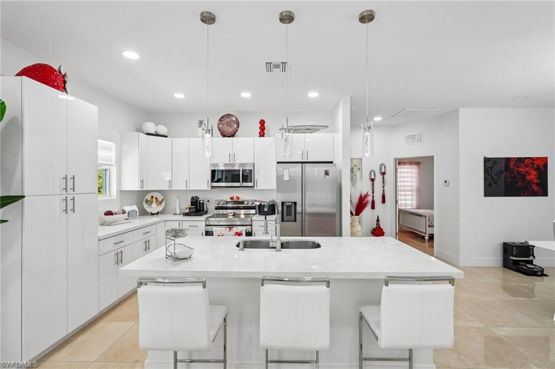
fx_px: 262
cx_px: 278
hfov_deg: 93.3
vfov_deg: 70.3
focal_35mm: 17
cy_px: 184
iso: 400
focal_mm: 17
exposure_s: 1/40
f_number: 8
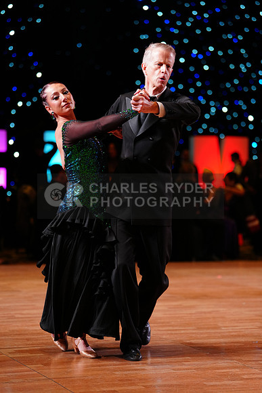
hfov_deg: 13.2
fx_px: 1135
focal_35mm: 104
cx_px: 131
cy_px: 196
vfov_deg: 19.6
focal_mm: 104
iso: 1600
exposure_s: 1/400
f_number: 2.8
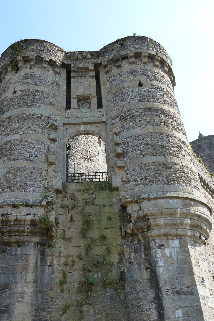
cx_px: 92
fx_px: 303
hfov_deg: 38.8
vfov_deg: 55.8
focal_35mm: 34
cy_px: 160
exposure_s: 1/200
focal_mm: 5.3
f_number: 4
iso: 125
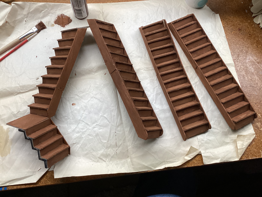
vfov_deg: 45.4
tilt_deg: -69.6
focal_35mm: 31
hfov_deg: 58.4
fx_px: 235
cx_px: 131
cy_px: 98
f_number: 2.4
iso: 64
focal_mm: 3.3
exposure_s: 1/120
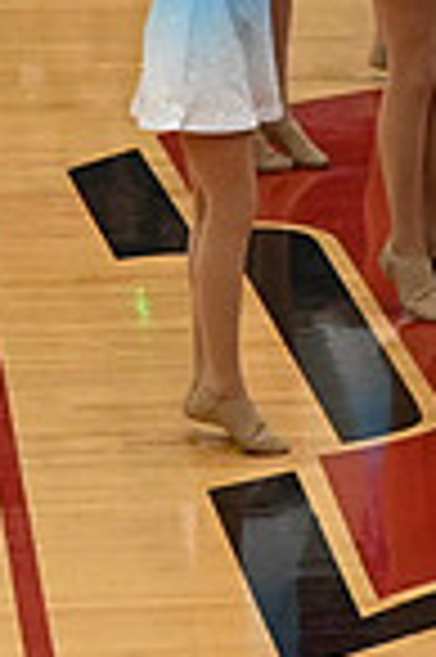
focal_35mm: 418
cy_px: -2
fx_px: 7611
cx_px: 1241
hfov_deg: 3.2
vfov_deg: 4.9
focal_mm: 70
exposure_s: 1/400
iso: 6400
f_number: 4
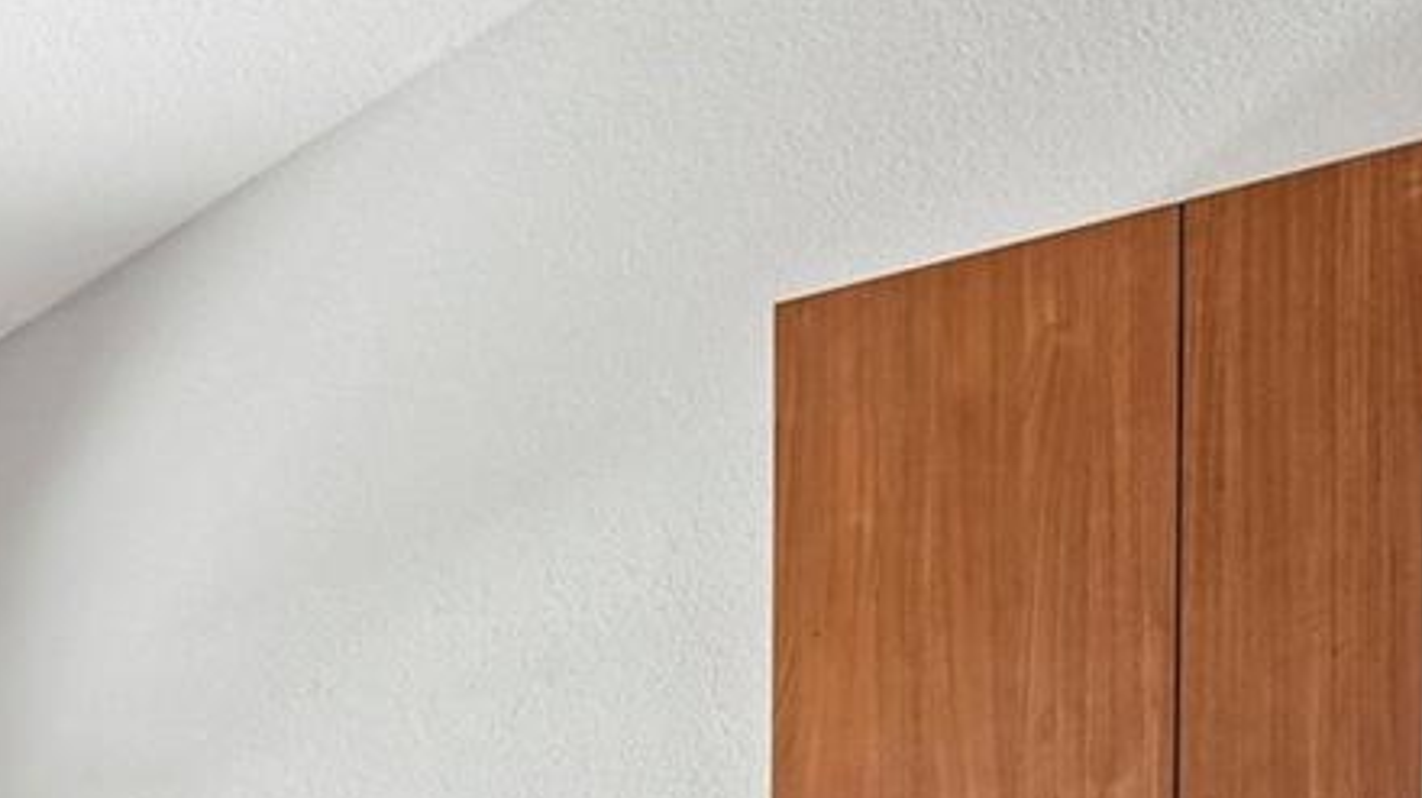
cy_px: 937
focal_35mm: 61
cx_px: -491
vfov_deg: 18.7
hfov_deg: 27.7
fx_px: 2299
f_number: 8
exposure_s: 1/80
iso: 400
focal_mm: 16
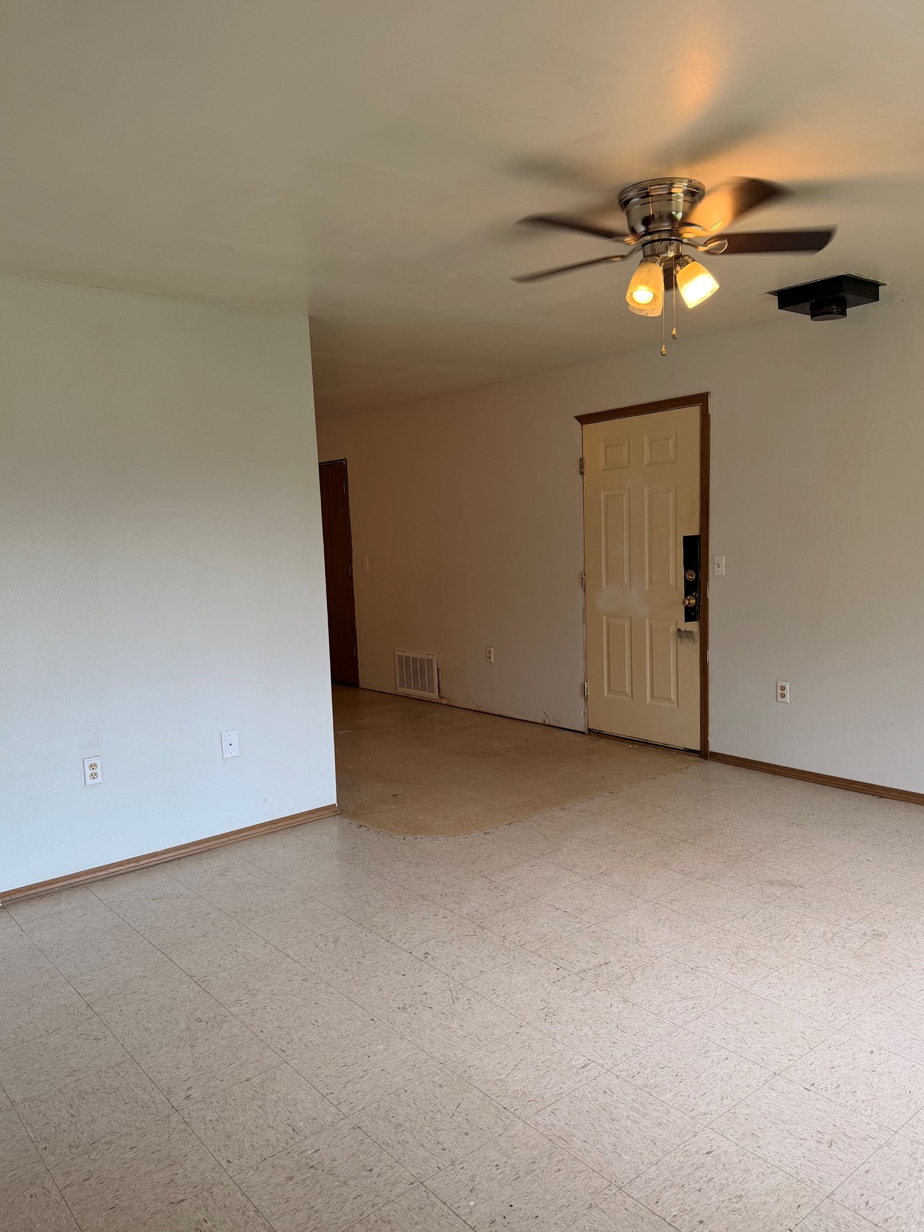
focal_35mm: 25
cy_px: 638
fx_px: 890
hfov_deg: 54.9
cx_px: 469
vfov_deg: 69.4
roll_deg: +1.5
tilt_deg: -8.4
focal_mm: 6.76
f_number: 1.78
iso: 100
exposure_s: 1/120
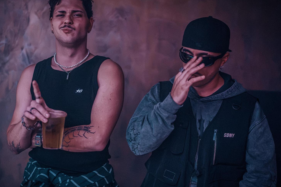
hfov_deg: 42.7
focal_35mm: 46
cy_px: 97
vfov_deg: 29.2
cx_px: 130
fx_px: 359
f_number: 1.2
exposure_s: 1/50
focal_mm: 35
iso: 25600
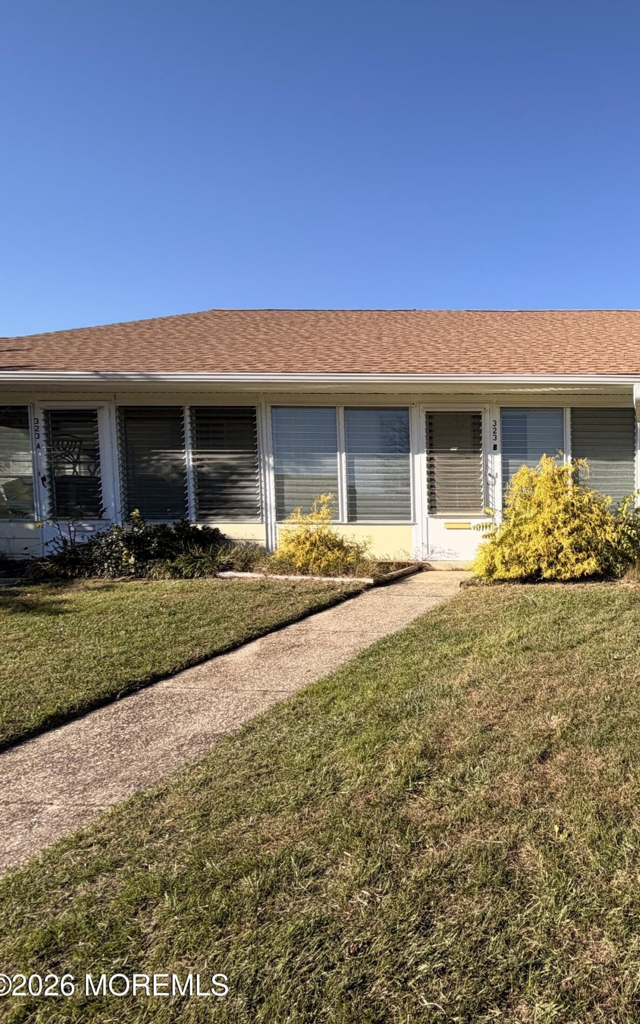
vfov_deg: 85.1
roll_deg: -0.3
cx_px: 677
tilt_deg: -3.3
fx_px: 558
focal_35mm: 20
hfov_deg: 46.7
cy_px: 515
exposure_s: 1/770
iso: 32
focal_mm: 2.22
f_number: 2.2
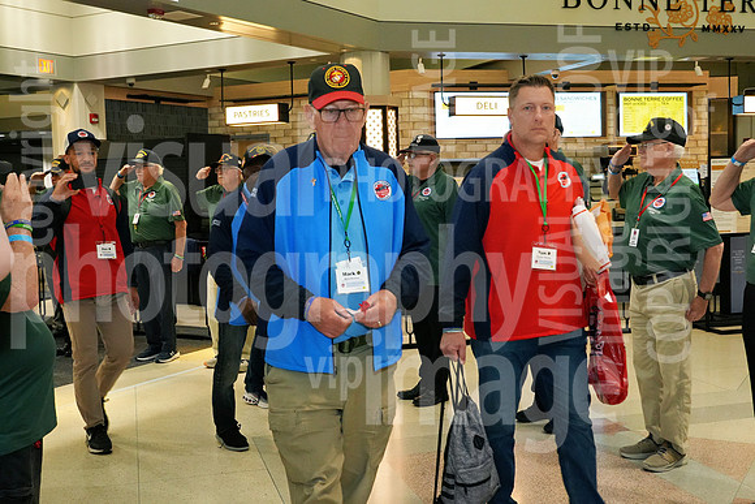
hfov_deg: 43.6
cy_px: 252
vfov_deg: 29.9
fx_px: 944
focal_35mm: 45
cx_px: 378
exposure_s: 1/100
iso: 3200
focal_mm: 30
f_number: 5.6
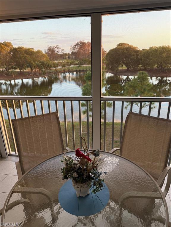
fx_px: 158
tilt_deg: -19.6
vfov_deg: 71.6
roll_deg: +2.0
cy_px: 114
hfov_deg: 56.8
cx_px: 86
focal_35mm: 24
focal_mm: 6.76
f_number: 1.78
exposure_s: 1/147
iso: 160
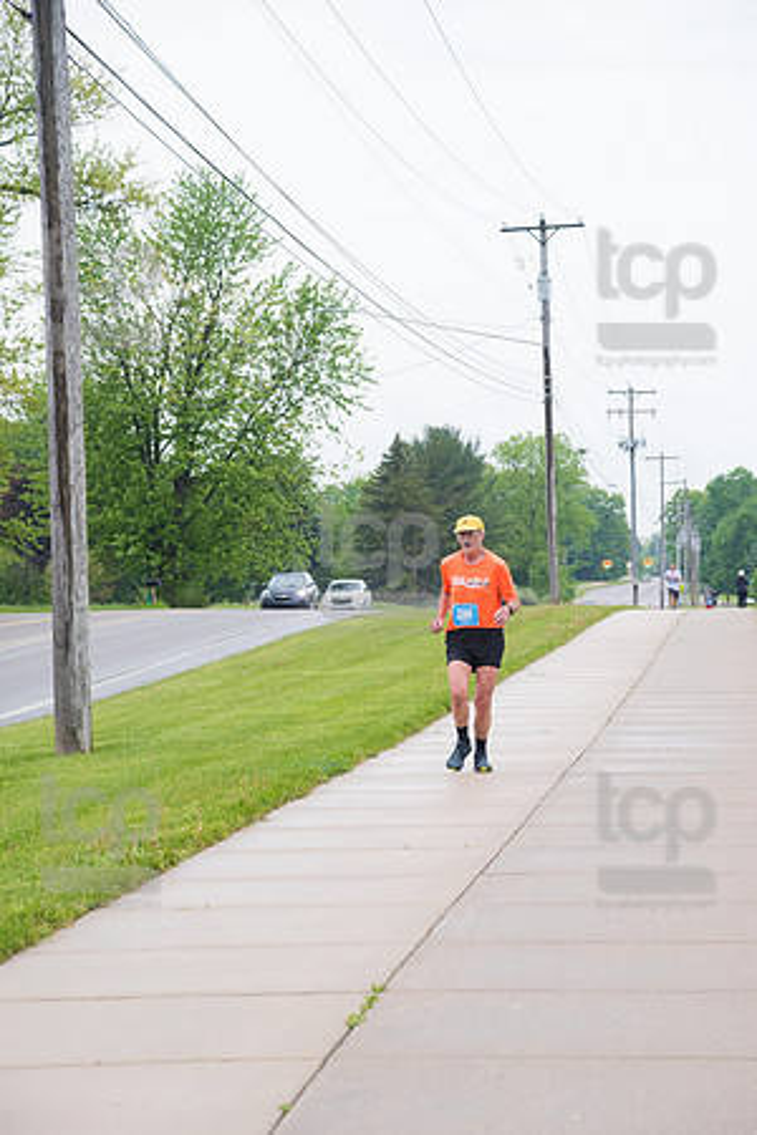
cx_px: 378
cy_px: 568
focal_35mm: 120
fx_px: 3785
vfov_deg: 17.1
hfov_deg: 11.4
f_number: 6.3
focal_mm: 120
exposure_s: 1/640
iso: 1000
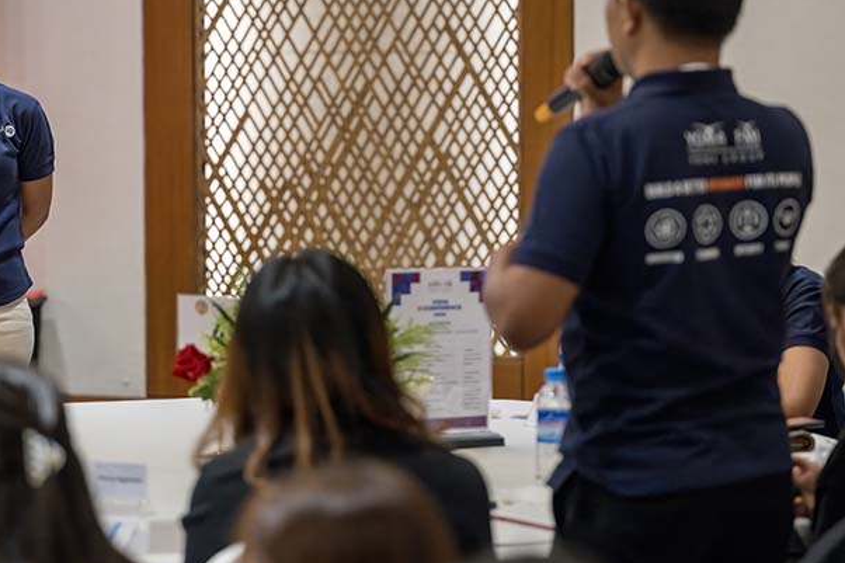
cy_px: 264
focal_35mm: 161
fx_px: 3778
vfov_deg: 8.5
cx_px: 375
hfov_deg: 12.8
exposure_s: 1/200
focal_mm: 101
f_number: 2.8
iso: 2000
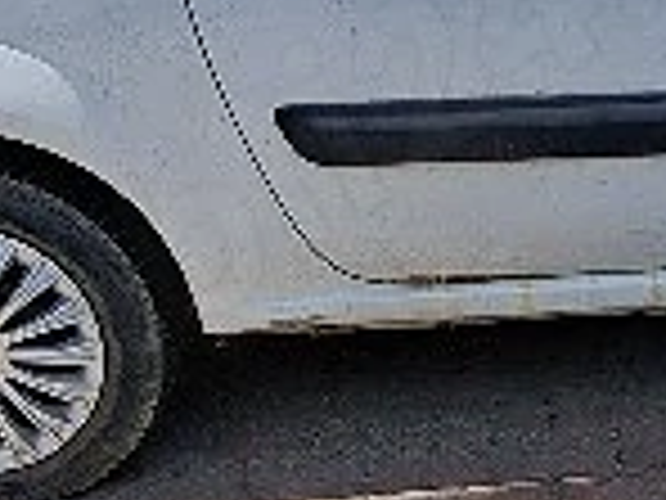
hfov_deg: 21.5
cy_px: 171
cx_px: 662
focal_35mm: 88
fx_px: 1693
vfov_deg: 16.7
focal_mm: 1.74
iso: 40
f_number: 2.2
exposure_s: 1/909
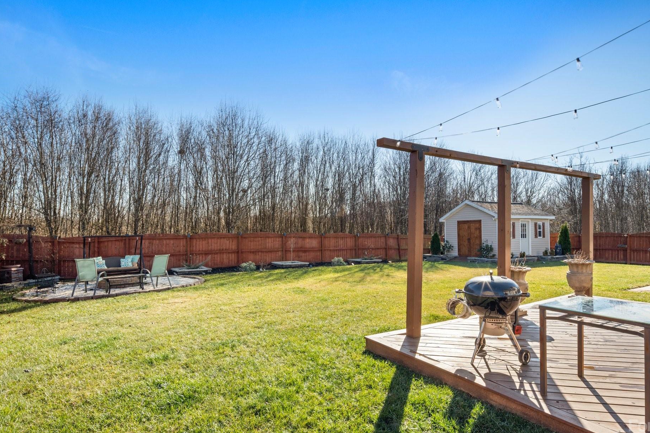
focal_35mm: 19
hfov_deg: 86.9
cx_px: 327
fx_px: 343
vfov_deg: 64.5
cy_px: 218
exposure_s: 1/40
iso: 400
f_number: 16
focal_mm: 17
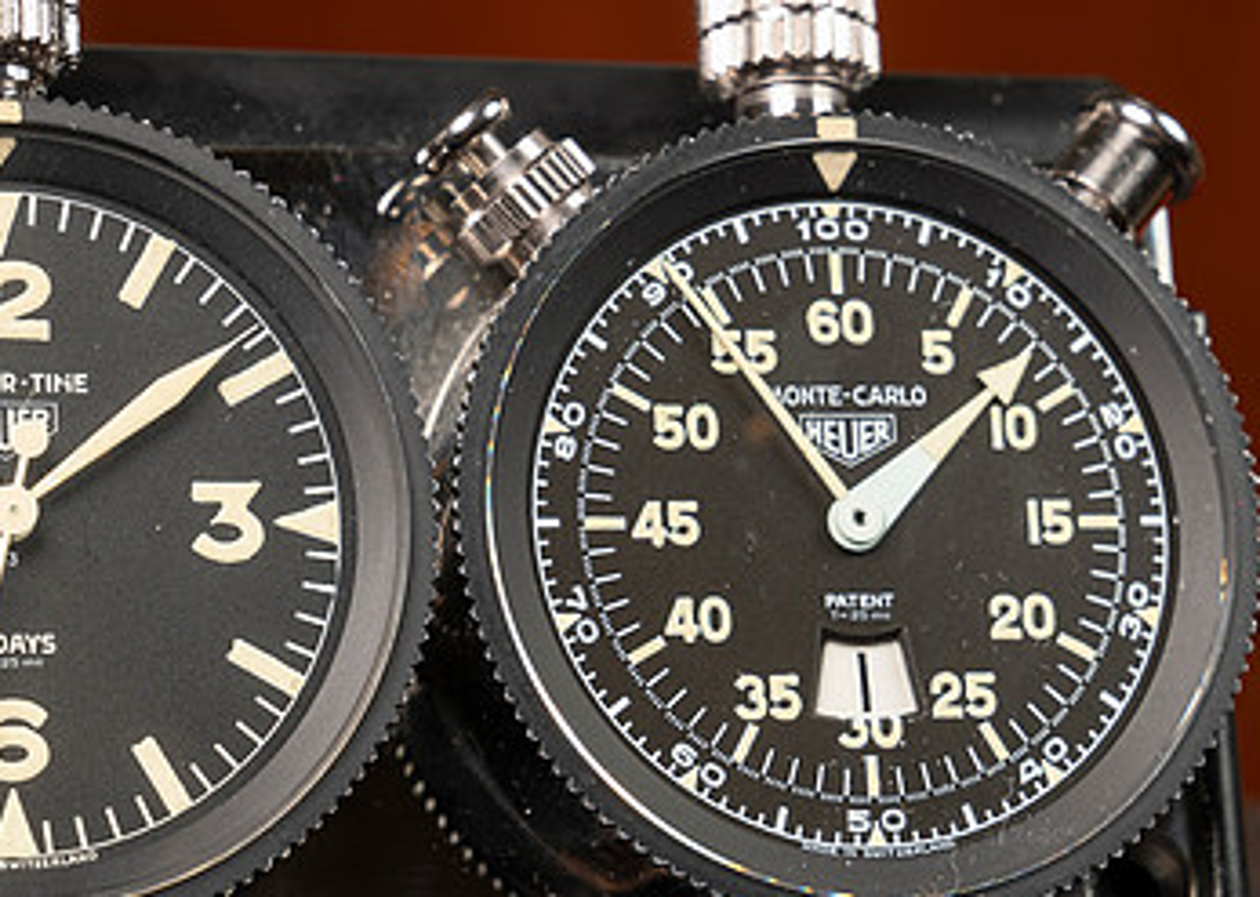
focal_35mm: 148
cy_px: 526
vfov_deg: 9.7
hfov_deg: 13.6
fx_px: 5290
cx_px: 401
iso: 200
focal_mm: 70
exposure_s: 1/160
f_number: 9
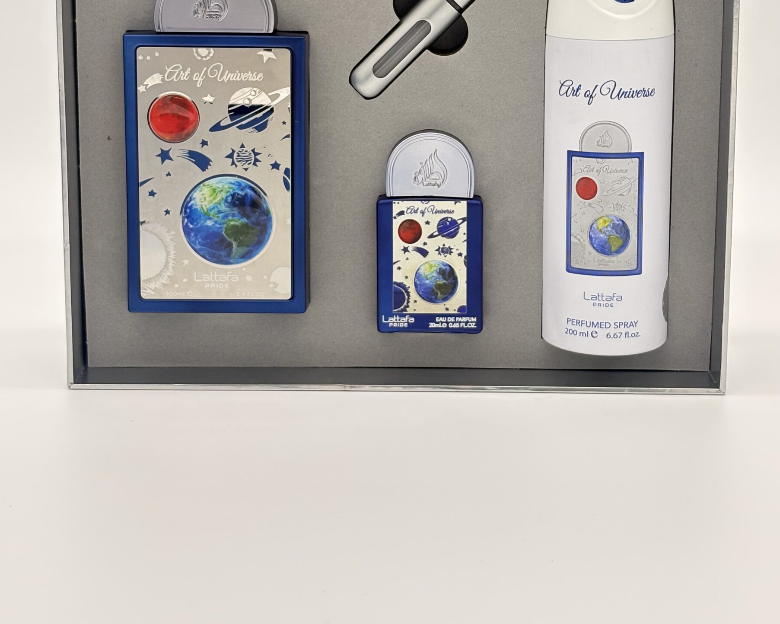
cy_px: 110
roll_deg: +0.2
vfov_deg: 21.0
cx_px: 413
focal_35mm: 72
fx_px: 1662
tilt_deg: -9.7
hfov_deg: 26.4
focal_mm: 5.96
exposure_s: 1/209
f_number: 1.6
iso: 32
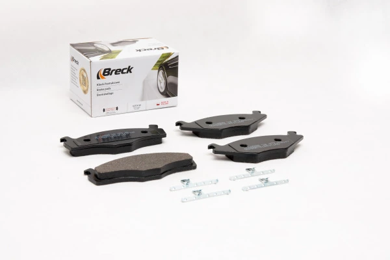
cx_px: 195
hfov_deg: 27.0
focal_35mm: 75
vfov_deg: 18.2
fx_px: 812
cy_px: 130
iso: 100
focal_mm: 50
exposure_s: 1/200
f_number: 11
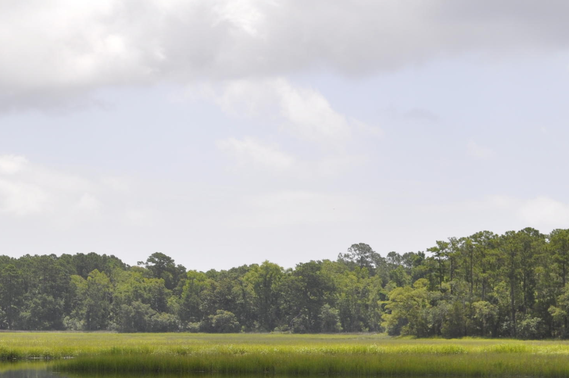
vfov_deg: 10.0
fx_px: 2147
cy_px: 355
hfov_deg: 14.9
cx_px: 32
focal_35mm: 136
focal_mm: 44
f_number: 9
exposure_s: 1/320
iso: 200
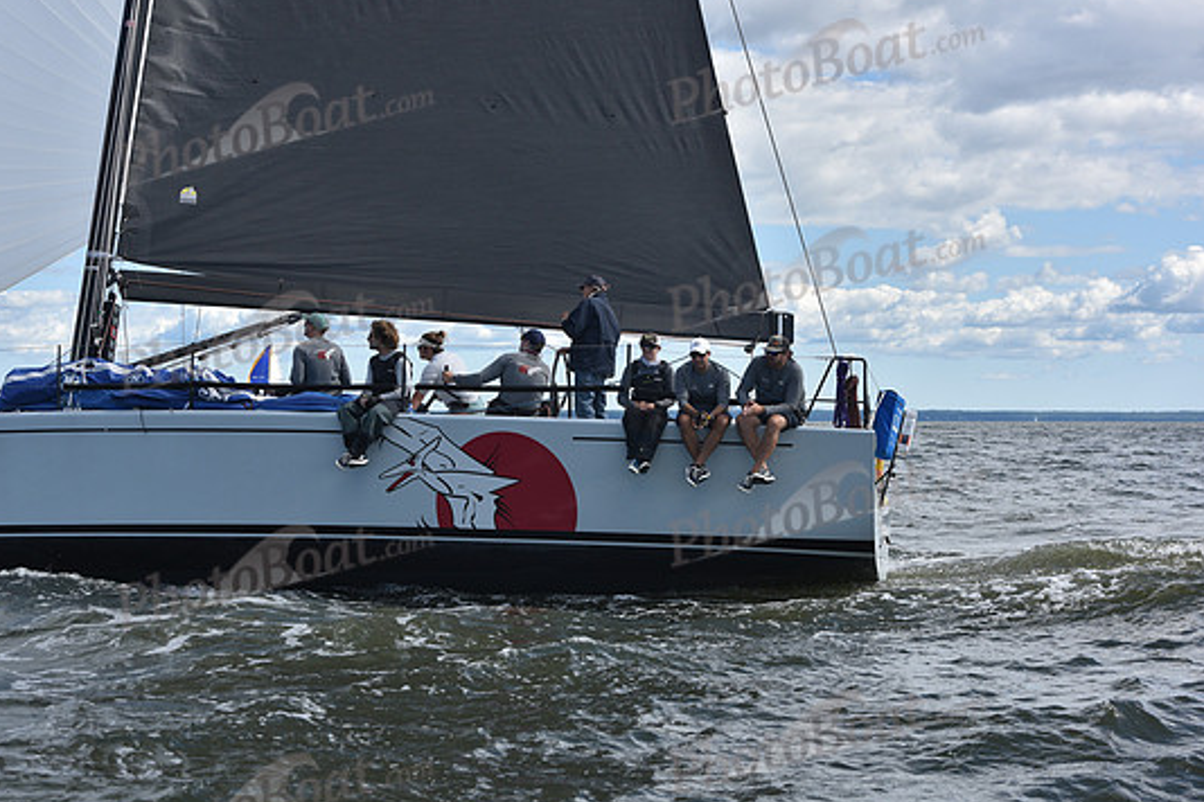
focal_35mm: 76
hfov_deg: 26.6
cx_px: 552
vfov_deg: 17.9
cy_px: 422
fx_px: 2542
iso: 250
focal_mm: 70
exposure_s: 1/1000
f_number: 7.1
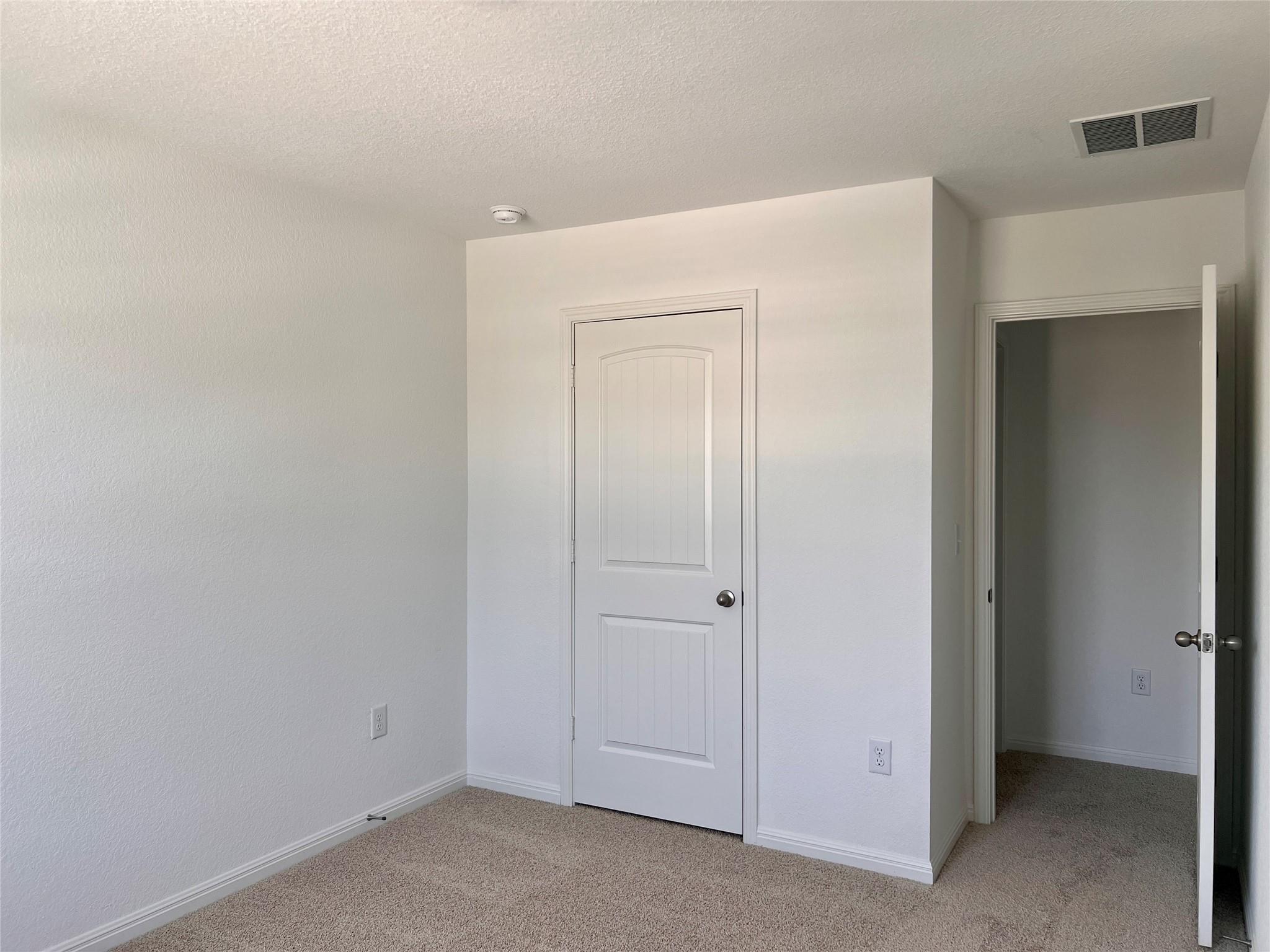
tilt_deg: -1.0
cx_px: 635
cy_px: 476
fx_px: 954
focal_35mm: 26
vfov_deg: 53.1
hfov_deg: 67.3
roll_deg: -0.5
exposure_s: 1/121
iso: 50
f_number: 1.5
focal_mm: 5.7
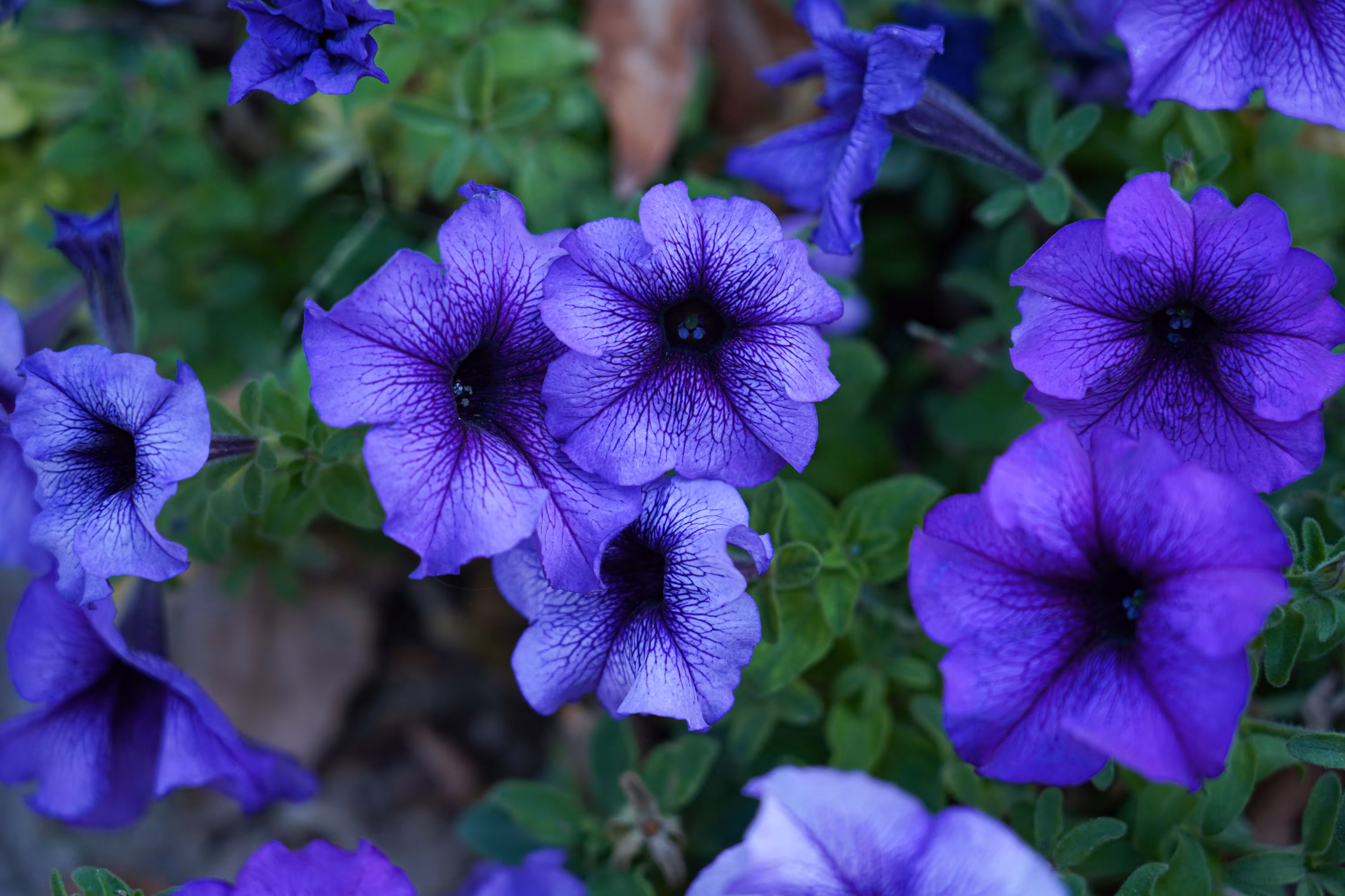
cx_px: 672
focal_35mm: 105
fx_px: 3923
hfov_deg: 19.5
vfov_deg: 13.0
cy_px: 448
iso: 800
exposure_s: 1/500
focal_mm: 105
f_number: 4
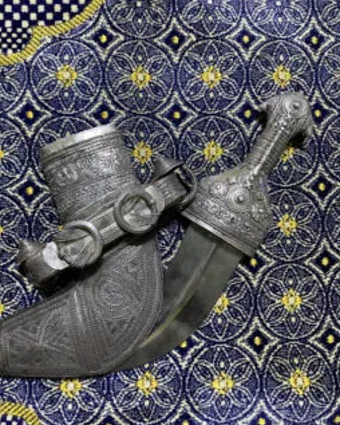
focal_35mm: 32
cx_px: 161
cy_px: 201
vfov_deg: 55.6
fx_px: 402
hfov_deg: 45.8
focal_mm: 4.25
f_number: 1.8
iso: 800
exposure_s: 1/20
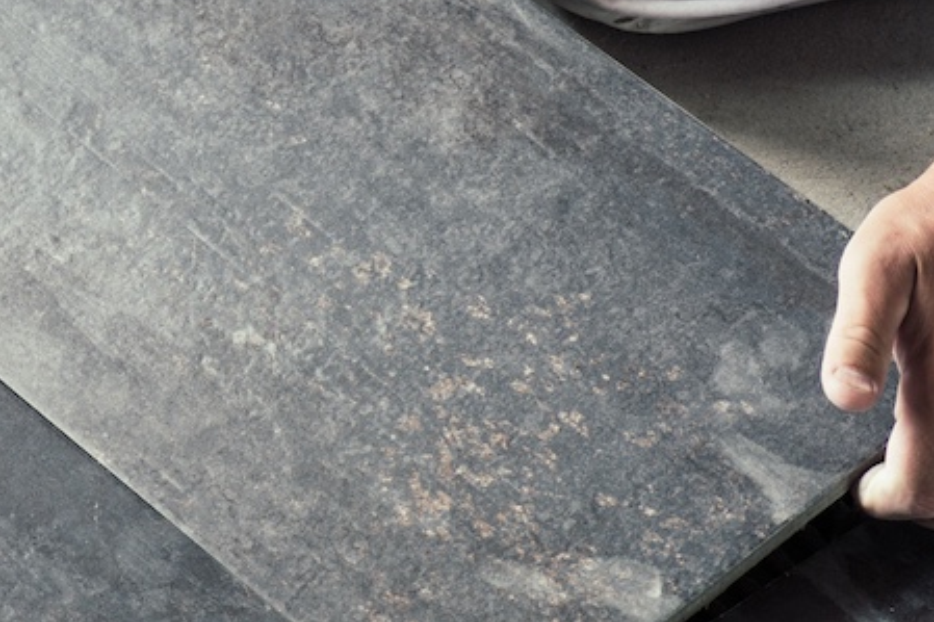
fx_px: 4798
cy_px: 321
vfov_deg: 7.4
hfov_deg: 11.0
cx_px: 27
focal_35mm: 185
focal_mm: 55
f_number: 4
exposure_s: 1/60
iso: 640
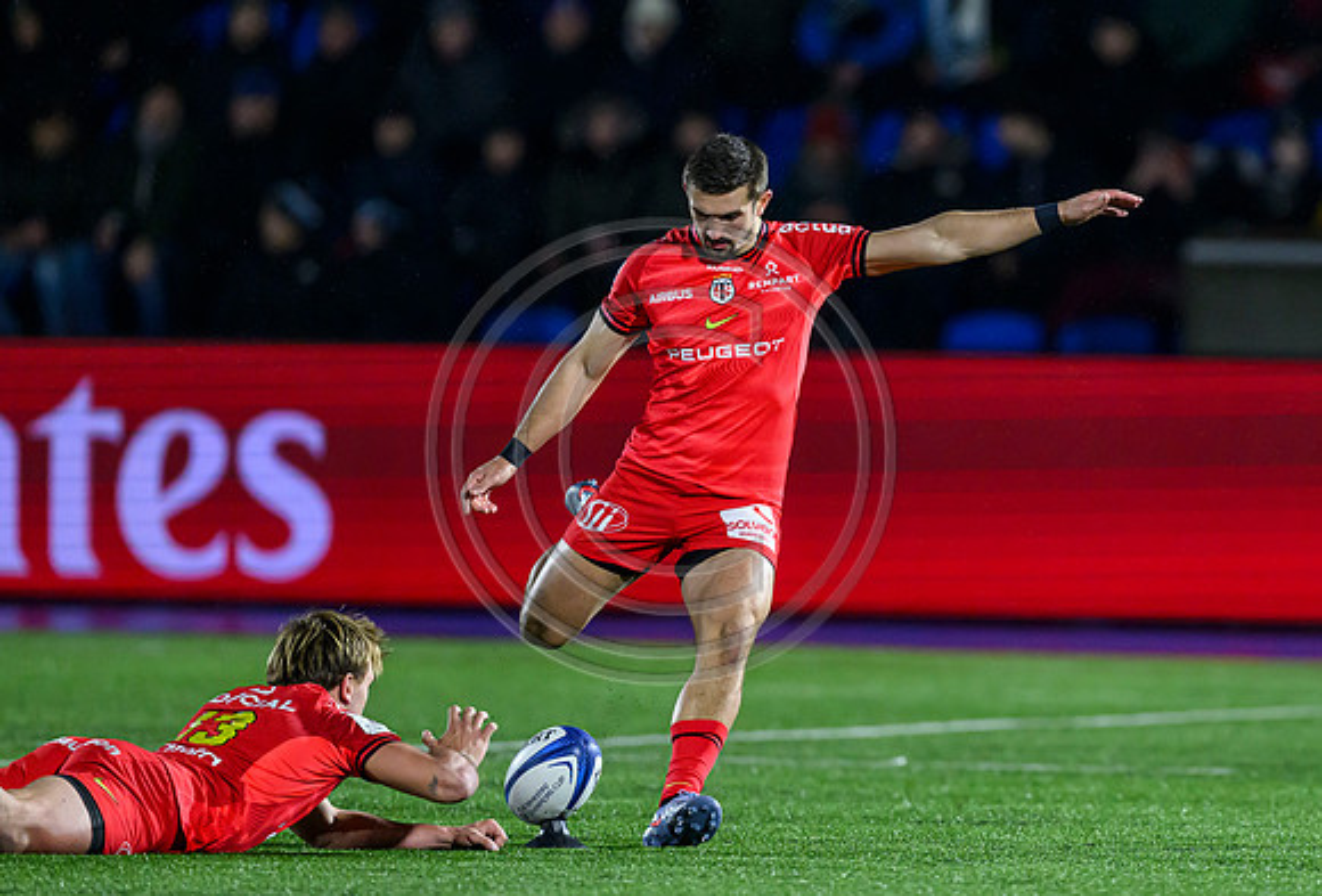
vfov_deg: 2.1
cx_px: 1012
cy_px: 425
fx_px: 24335
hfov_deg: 3.1
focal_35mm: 659
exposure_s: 1/1600
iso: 4000
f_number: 3.2
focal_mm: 400
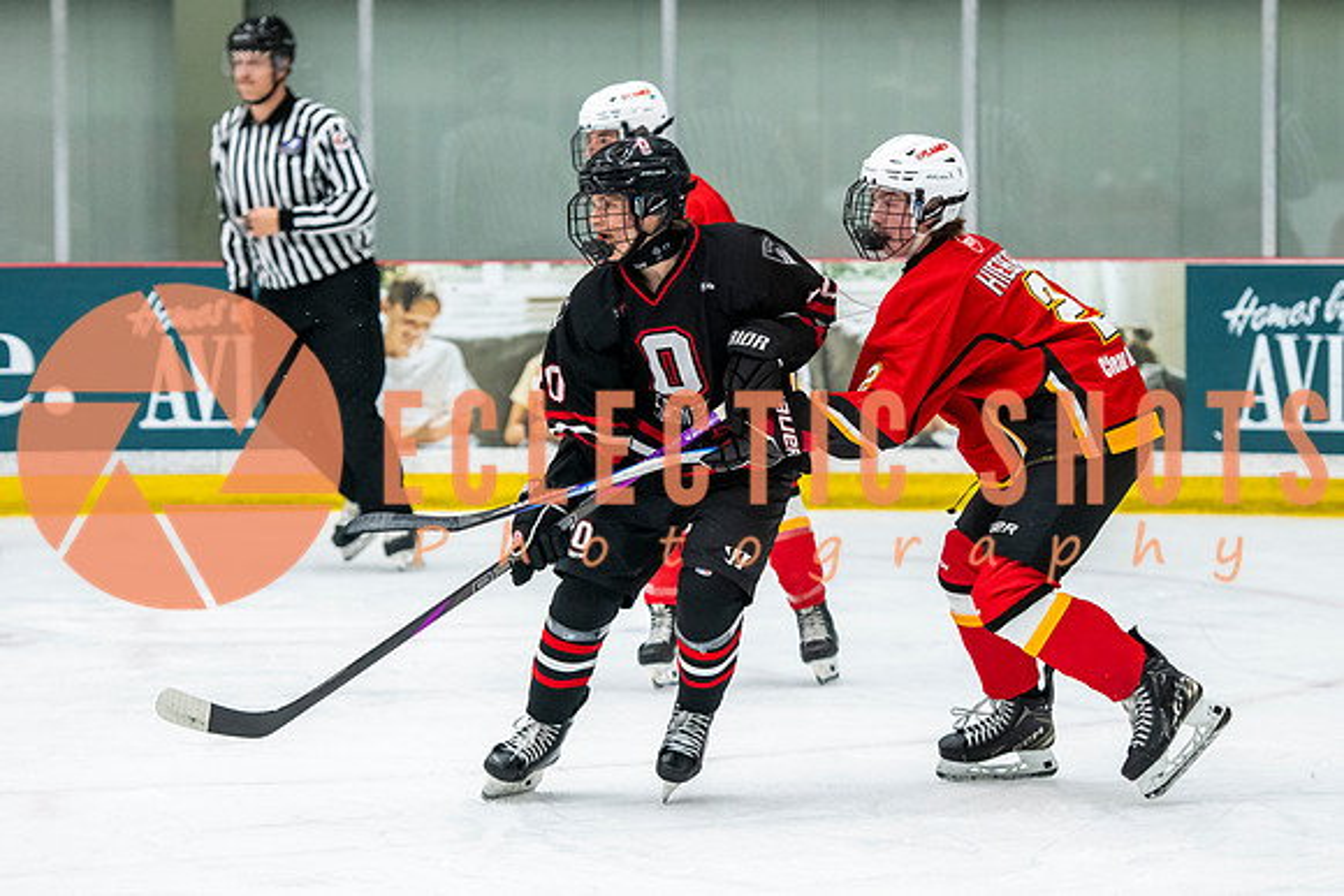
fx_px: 6492
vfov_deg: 7.9
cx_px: 672
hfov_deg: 11.8
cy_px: 448
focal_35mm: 174
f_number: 3.2
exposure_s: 1/640
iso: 2000
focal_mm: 120
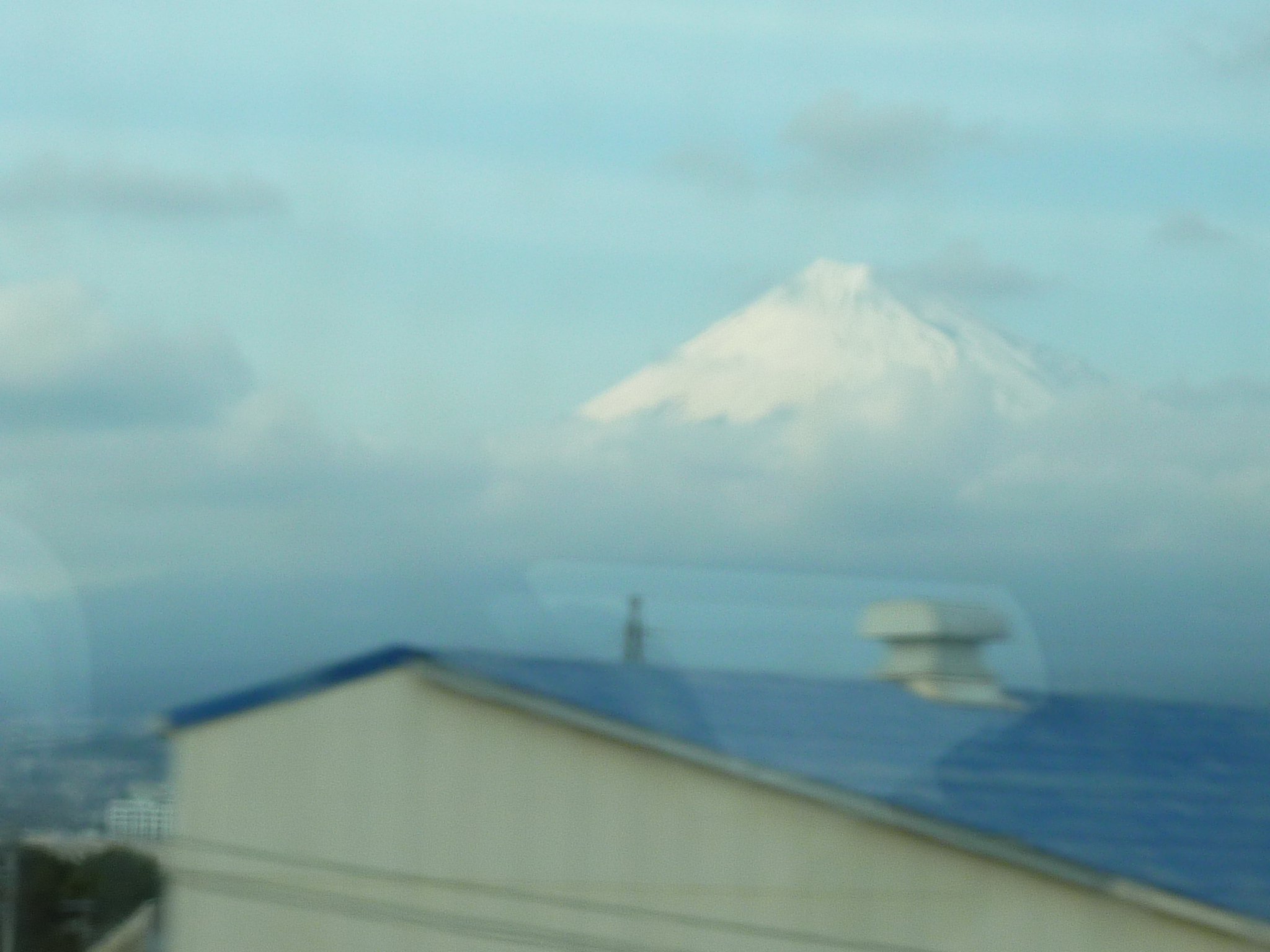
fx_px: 3889
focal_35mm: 106
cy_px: 476
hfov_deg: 18.5
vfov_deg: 14.0
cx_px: 635
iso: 80
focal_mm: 9.7
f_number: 3.9
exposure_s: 1/200
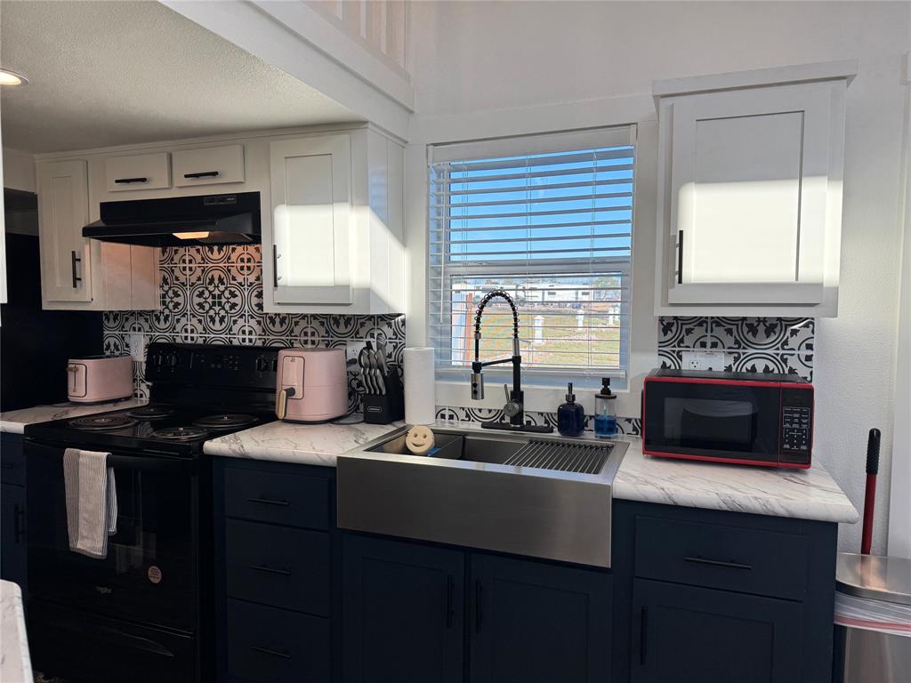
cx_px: 456
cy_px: 342
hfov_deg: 71.6
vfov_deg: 56.8
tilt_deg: -4.4
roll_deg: -0.8
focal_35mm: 24
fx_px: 632
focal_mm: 6.76
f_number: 1.78
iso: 80
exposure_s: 1/539
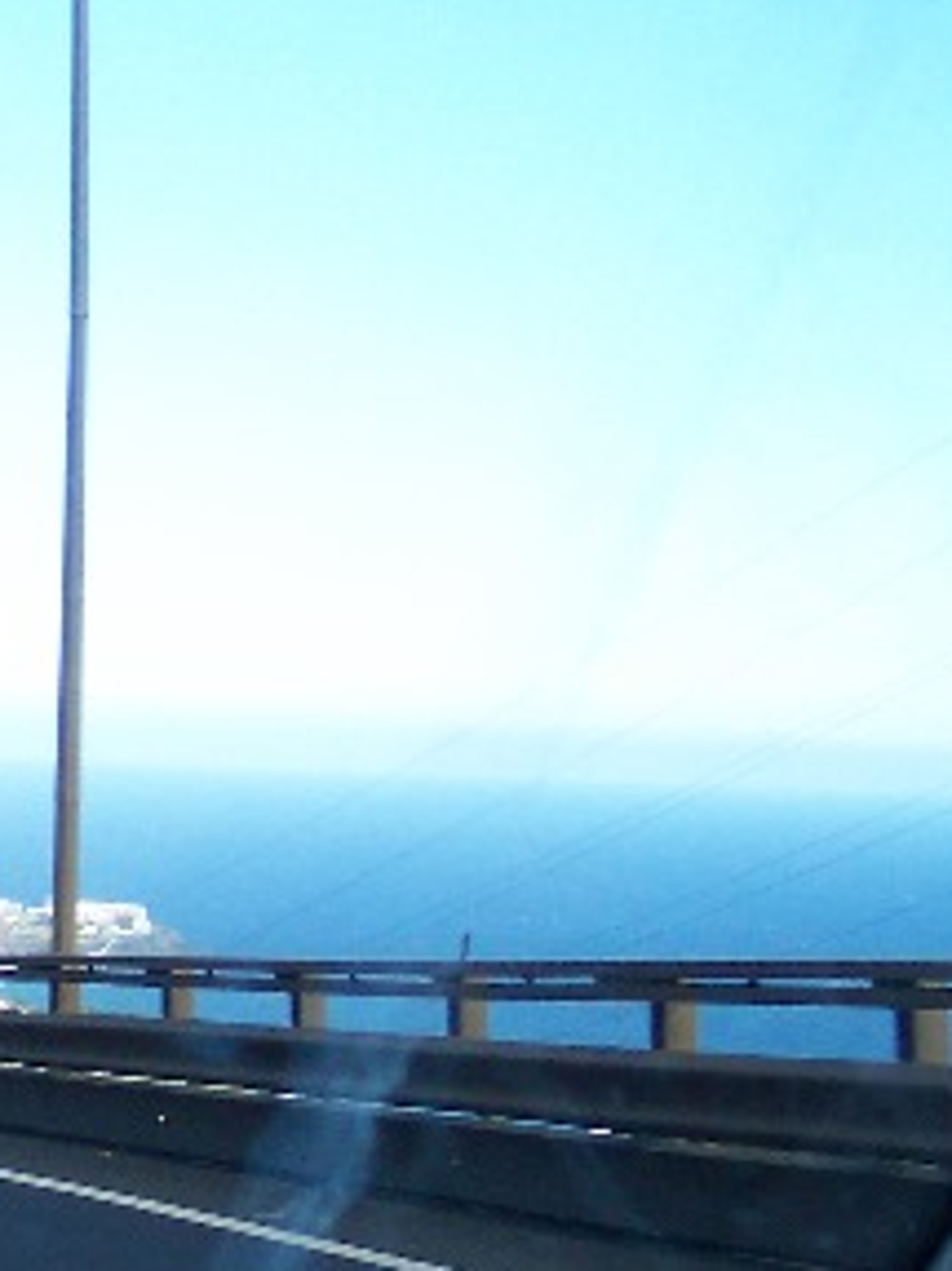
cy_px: 412
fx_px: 3890
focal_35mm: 106
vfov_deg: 18.5
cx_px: -261
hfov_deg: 13.5
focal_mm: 8
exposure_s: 1/700
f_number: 2.8
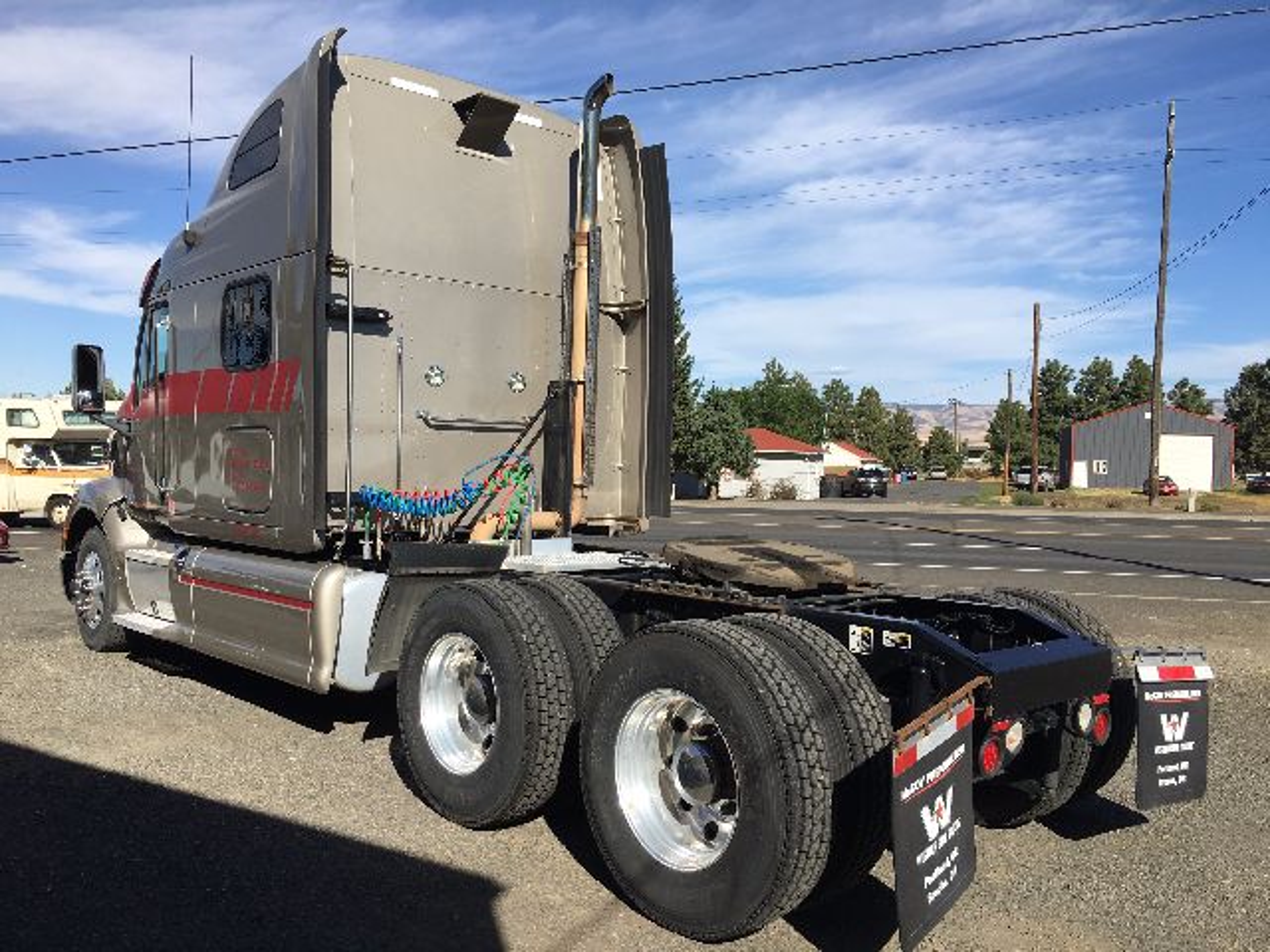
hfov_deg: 61.7
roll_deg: -1.6
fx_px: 1064
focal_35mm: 29
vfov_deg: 48.2
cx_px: 635
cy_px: 476
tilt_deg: -1.7
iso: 25
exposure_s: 1/1672
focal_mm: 4.15
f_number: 2.2
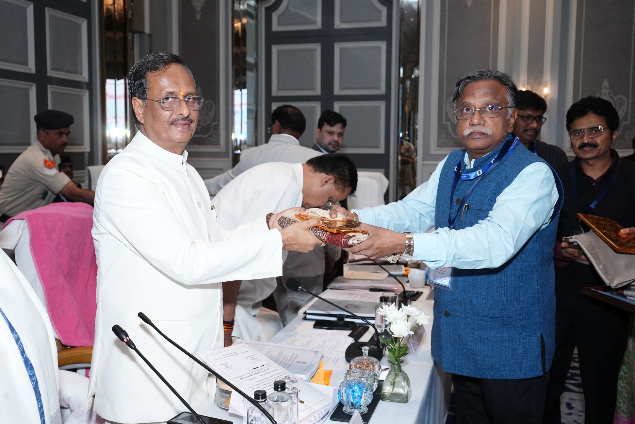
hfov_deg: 53.1
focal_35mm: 36
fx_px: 635
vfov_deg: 36.9
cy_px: 209
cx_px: 312
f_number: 5.6
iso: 1600
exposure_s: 1/160
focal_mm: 35
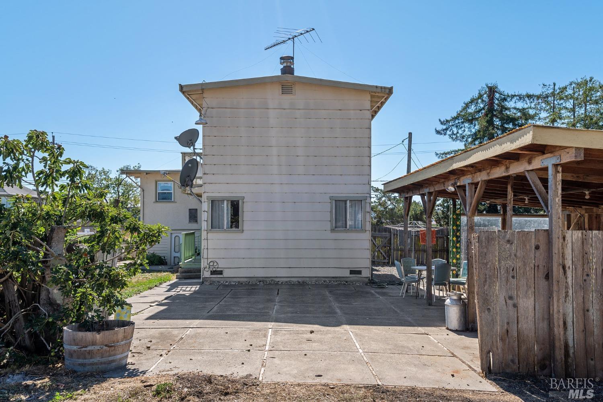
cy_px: 201
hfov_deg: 61.9
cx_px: 302
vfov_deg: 43.6
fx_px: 502
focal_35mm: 30
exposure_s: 1/320
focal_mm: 30
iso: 100
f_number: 8
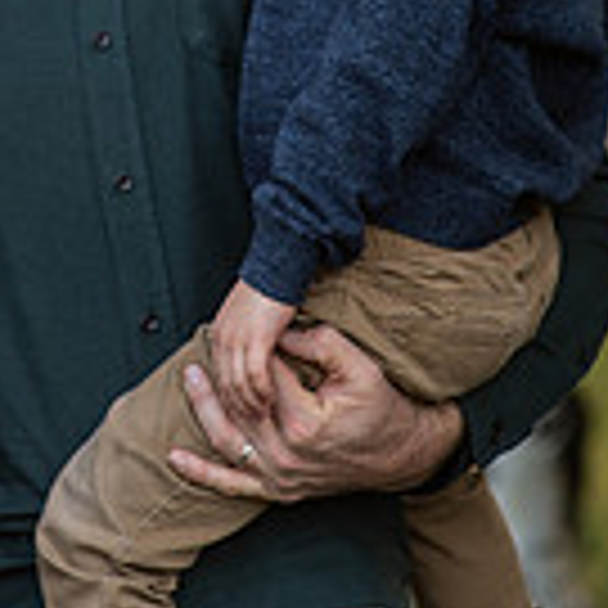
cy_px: -216
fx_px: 6180
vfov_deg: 5.6
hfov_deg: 5.6
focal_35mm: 311
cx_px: -72
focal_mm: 85
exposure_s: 1/320
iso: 320
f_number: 2.8
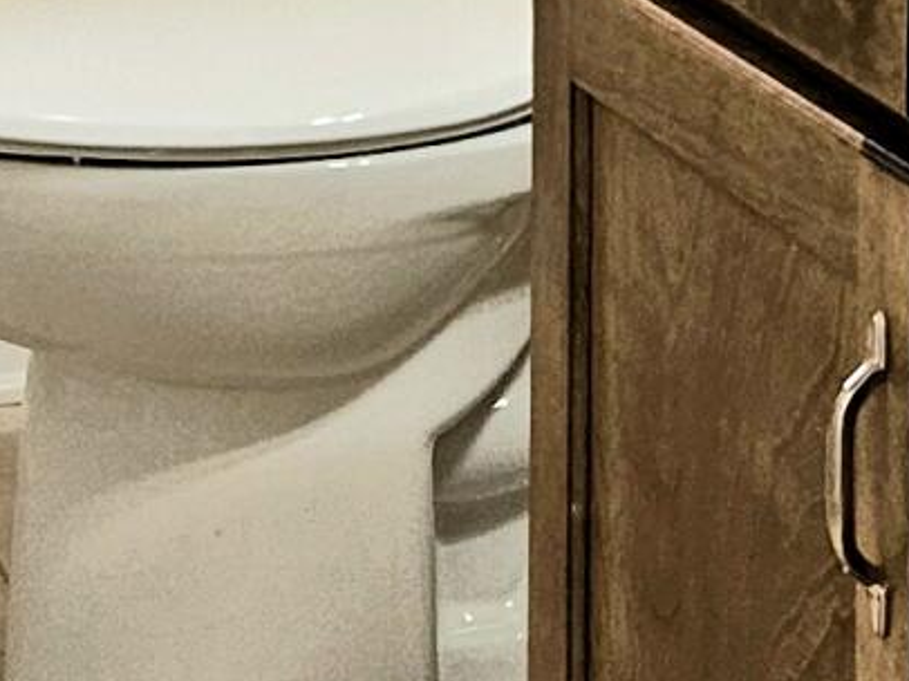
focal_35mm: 170
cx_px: 665
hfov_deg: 11.6
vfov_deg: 8.0
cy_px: -1010
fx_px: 4461
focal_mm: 5.4
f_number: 1.8
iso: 160
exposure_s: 1/120
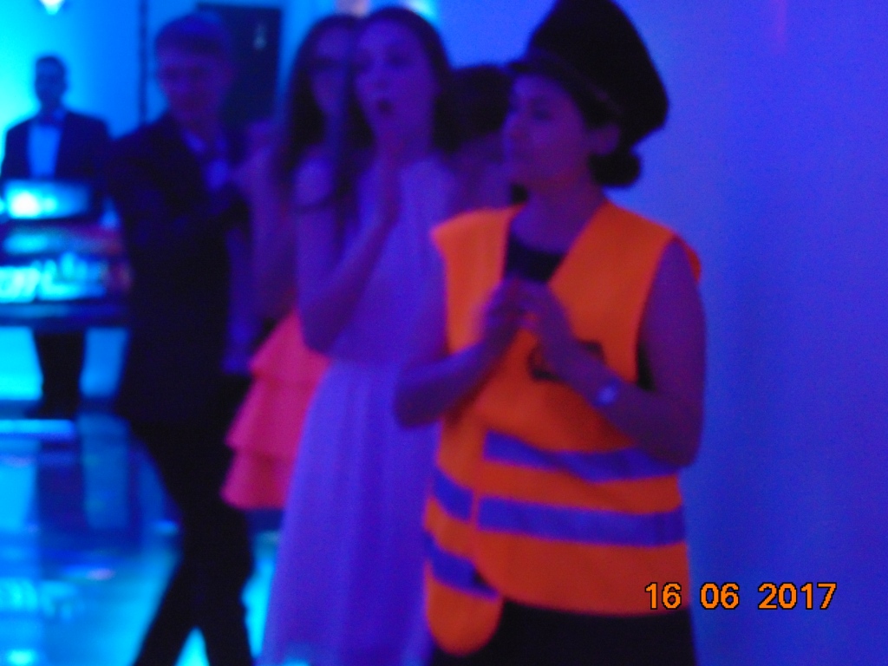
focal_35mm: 133
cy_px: 333
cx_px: 444
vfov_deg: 11.1
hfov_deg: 14.8
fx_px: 3412
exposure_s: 1/20
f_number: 4
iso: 800
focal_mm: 23.9
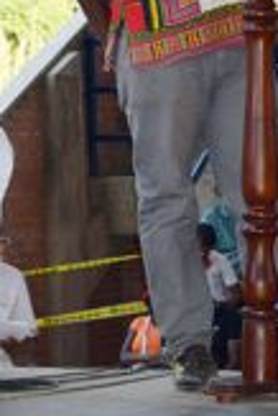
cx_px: -140
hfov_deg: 8.4
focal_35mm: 161
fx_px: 1855
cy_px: 29
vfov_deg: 12.7
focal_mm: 35
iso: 140
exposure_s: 1/125
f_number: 5.6
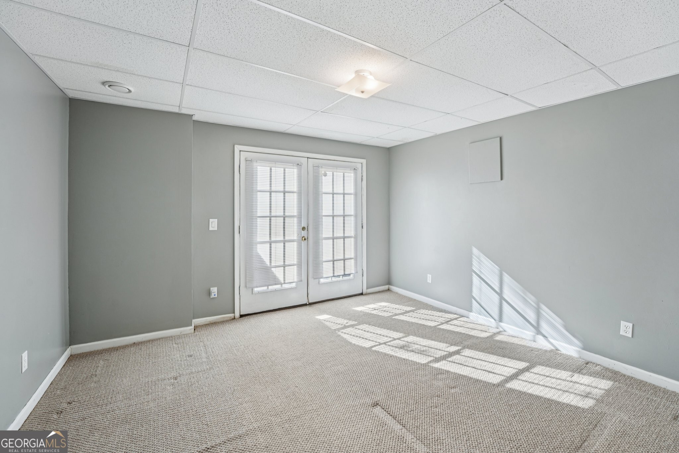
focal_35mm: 14
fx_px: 264
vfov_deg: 81.2
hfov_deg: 104.3
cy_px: 226
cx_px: 340
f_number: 8
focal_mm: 14
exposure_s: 1/25
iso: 320
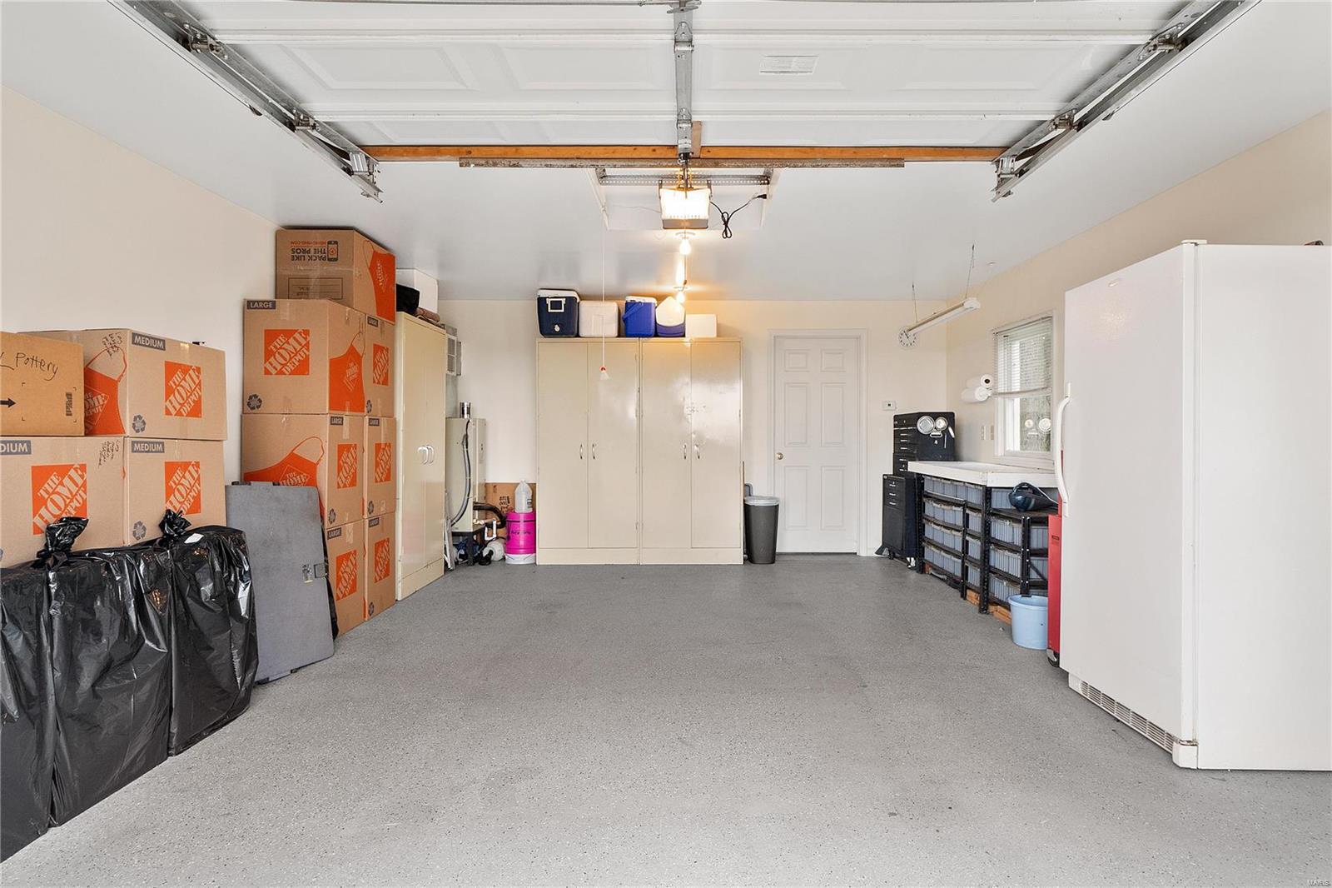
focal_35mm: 20
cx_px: 666
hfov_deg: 84.0
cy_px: 444
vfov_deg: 61.9
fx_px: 740
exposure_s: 1/20
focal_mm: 10
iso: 640
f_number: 9
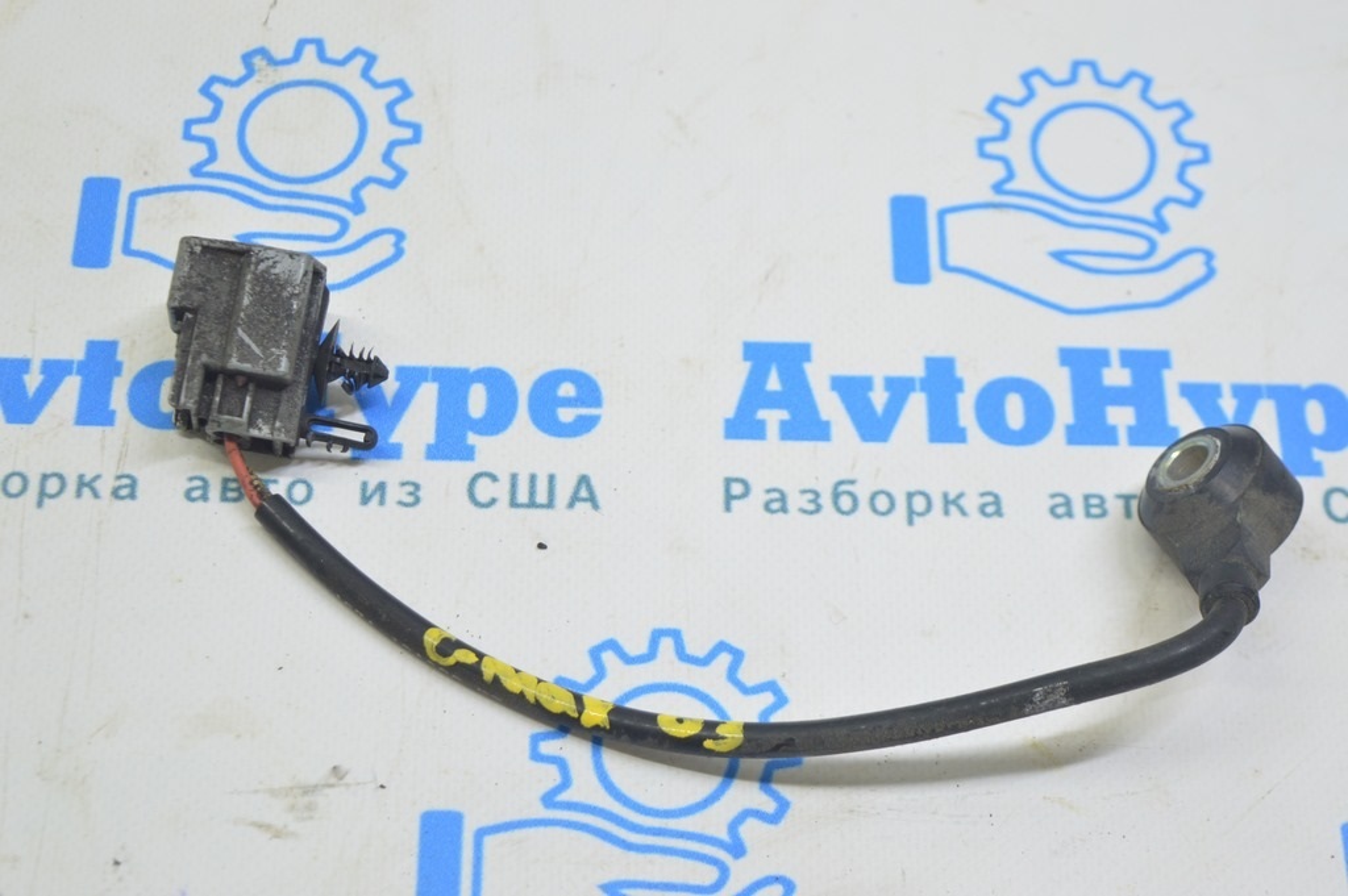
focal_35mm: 69
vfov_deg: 19.7
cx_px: 674
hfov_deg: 29.3
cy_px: 448
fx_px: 2582
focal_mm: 46
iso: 400
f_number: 5.6
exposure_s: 1/20
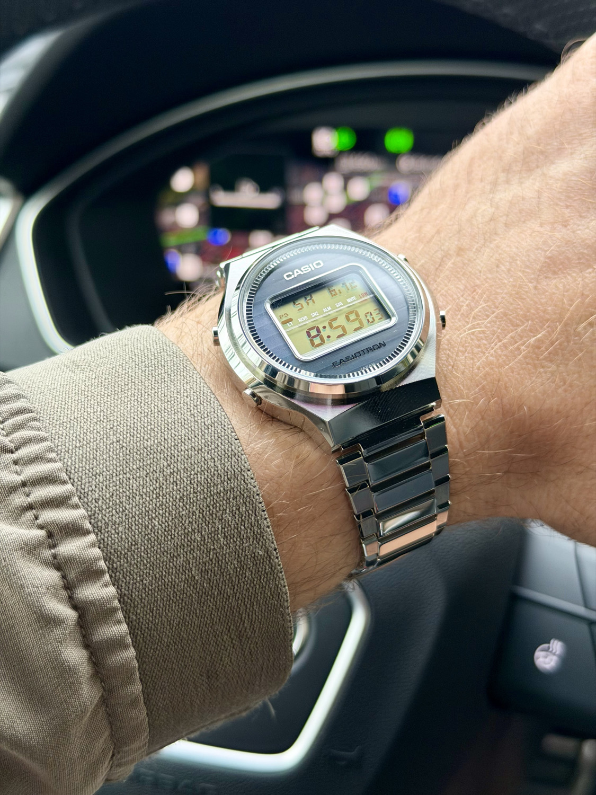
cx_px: 298
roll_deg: +2.6
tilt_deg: -25.9
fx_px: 1102
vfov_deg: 39.7
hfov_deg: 30.3
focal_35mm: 48
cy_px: 398
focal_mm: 6.76
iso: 125
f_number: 1.78
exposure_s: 1/60
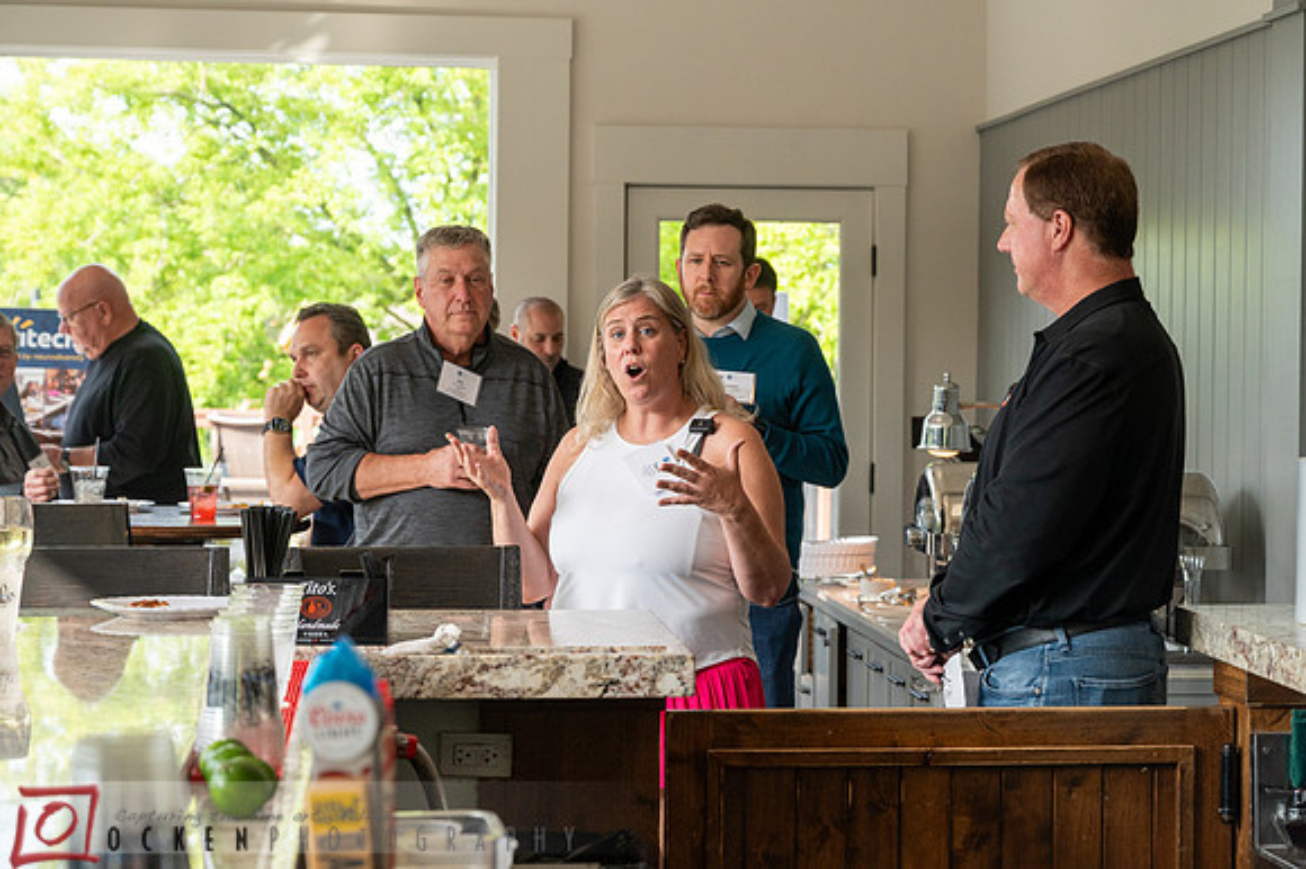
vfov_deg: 16.6
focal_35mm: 82
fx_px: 2971
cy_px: 374
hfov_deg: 24.8
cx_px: 743
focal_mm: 70
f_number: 5
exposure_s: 1/640
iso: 1000
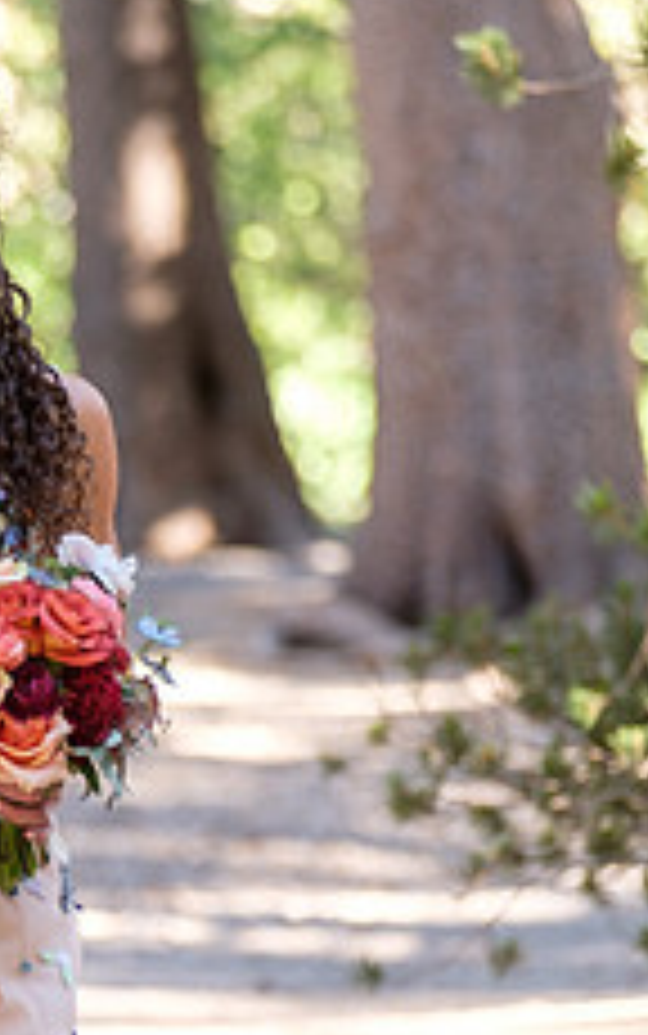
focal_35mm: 520
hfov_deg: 2.5
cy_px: 659
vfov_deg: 4.0
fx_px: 14675
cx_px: -86
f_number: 2.8
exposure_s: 1/80
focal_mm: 134.4
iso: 200
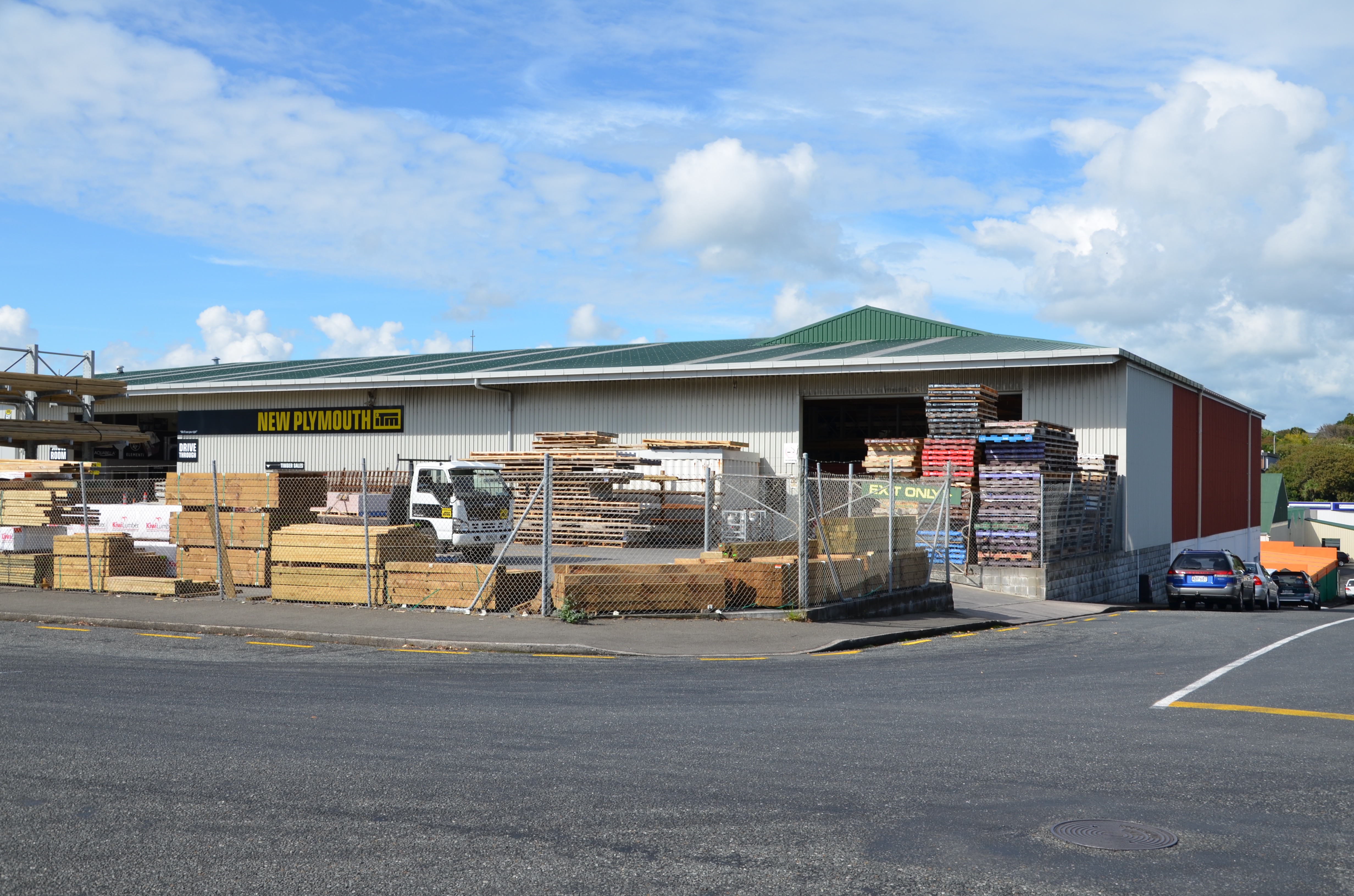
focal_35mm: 36
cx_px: 677
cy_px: 448
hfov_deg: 53.2
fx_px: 1351
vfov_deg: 36.7
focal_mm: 24
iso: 100
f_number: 8
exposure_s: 1/250
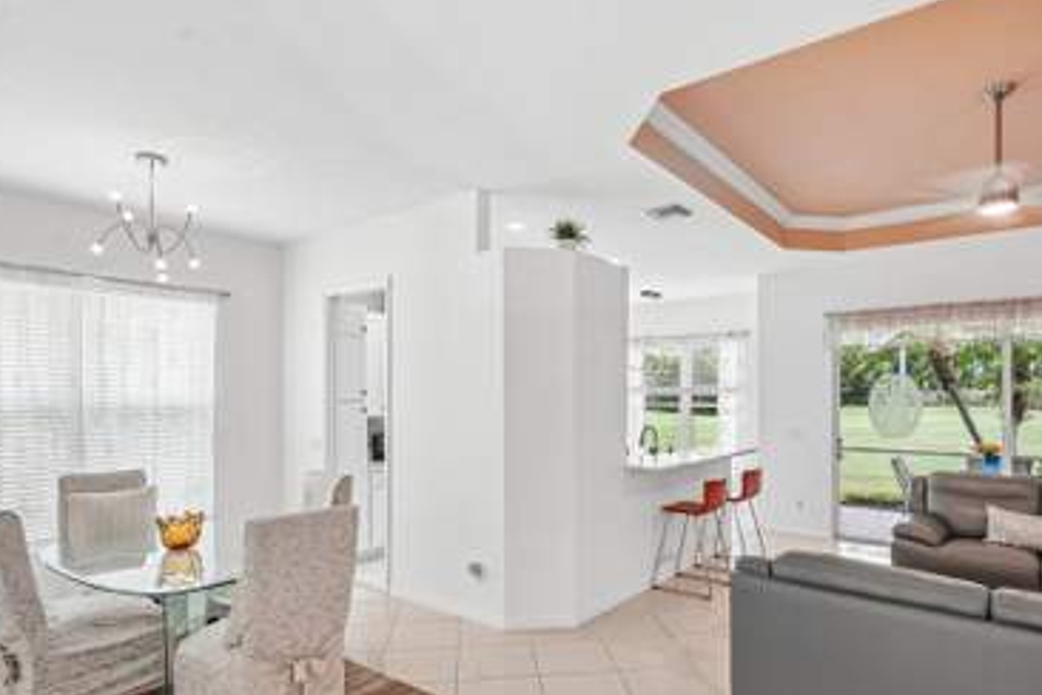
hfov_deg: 81.1
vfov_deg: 59.3
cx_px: 549
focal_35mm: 21
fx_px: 608
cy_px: 387
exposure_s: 1/50
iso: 400
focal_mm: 16
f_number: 8
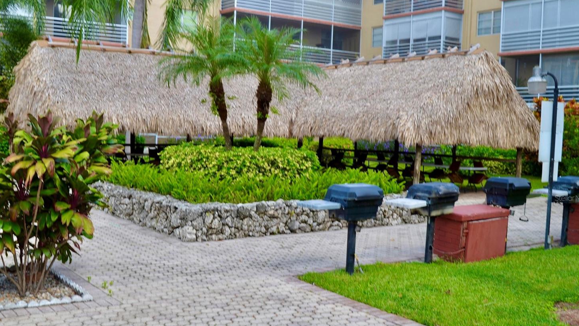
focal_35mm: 38
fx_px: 583
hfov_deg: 52.8
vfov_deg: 31.1
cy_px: 198
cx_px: 271
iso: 100
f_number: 6.3
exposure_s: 1/125
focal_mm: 22
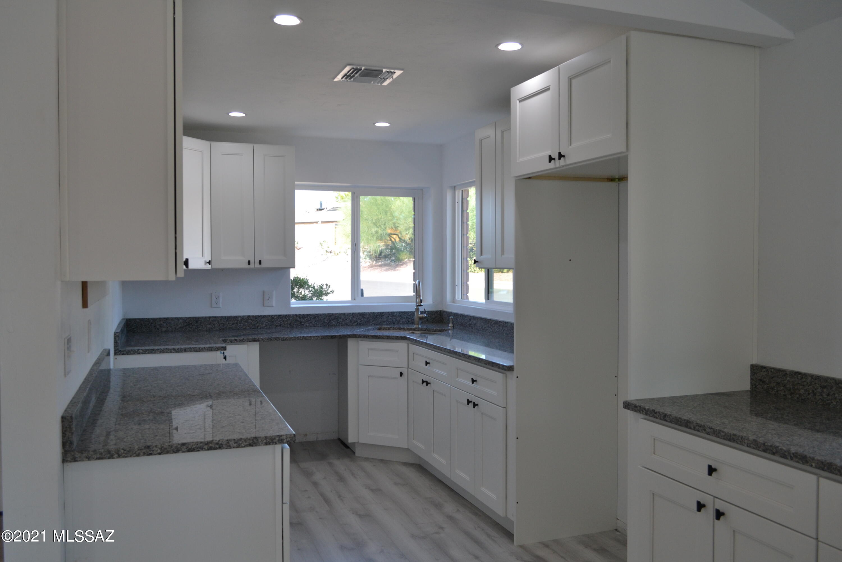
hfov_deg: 61.9
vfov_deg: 43.6
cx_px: 421
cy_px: 281
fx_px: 702
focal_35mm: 30
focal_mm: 20
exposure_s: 1/125
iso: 320
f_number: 5.6
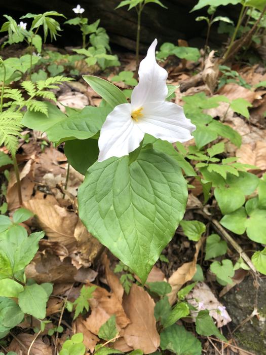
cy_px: 178
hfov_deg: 49.7
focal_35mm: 28
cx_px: 133
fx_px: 287
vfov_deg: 63.4
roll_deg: +0.4
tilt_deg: -19.9
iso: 32
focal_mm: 4
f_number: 1.8
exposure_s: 1/120
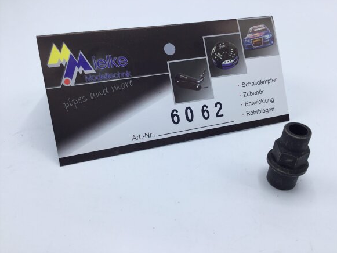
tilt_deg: -39.3
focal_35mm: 32
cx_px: 173
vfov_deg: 44.2
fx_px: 312
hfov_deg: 56.8
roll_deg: -0.7
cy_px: 124
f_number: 2.4
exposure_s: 1/362
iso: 25
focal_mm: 3.3
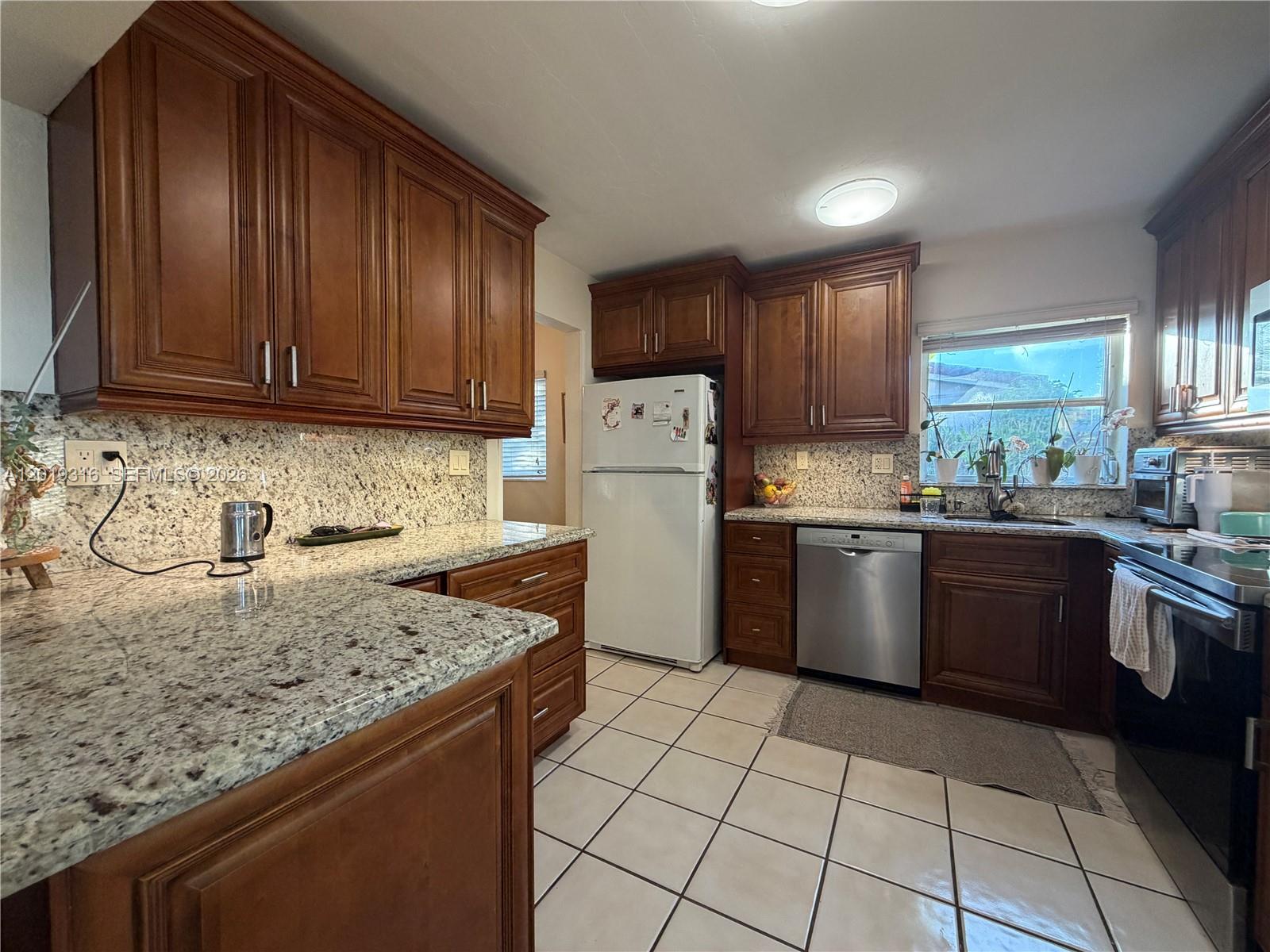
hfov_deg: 102.1
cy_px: 476
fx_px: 514
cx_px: 635
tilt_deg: -2.4
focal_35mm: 14
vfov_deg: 85.7
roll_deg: -0.3
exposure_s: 1/120
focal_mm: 2.22
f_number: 2.2
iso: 250
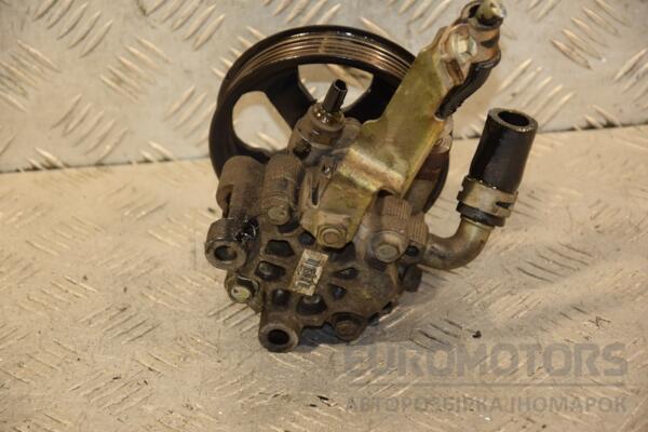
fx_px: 2484
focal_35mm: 138
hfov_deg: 14.9
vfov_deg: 9.9
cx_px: 324
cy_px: 216
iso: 800
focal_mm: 92
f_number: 5.6
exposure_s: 1/125
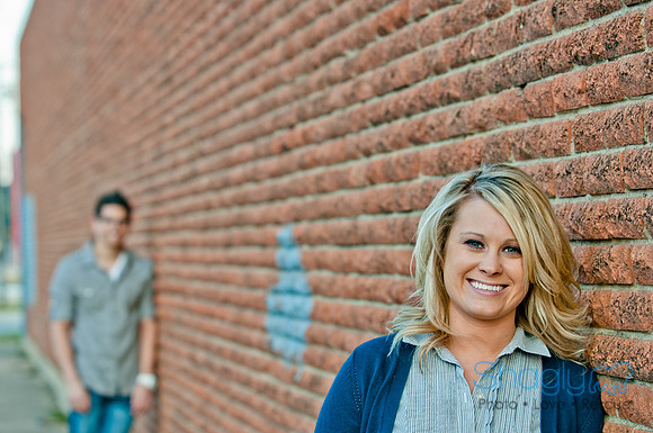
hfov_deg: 17.1
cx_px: 326
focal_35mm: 120
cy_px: 216
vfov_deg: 11.4
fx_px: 2174
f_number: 4
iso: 200
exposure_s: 1/200
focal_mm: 80
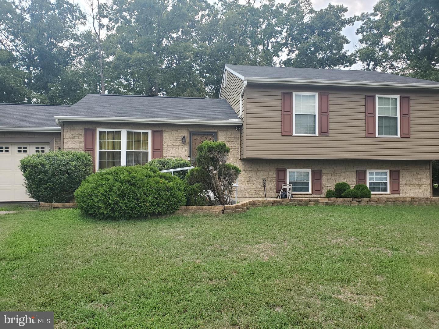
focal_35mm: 26
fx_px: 330
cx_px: 220
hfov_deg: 67.3
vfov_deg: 53.1
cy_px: 164
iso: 50
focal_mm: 4.3
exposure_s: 1/443
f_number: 2.4
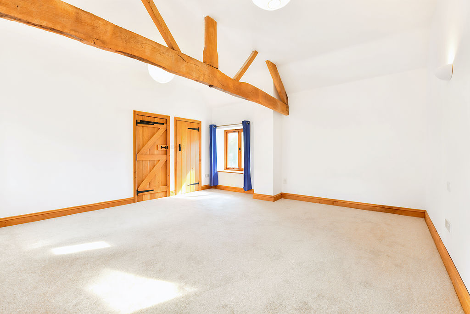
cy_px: 157
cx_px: 235
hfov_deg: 96.7
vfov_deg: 73.8
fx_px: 209
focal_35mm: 16
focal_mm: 16
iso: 250
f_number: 7.1
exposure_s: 1/30
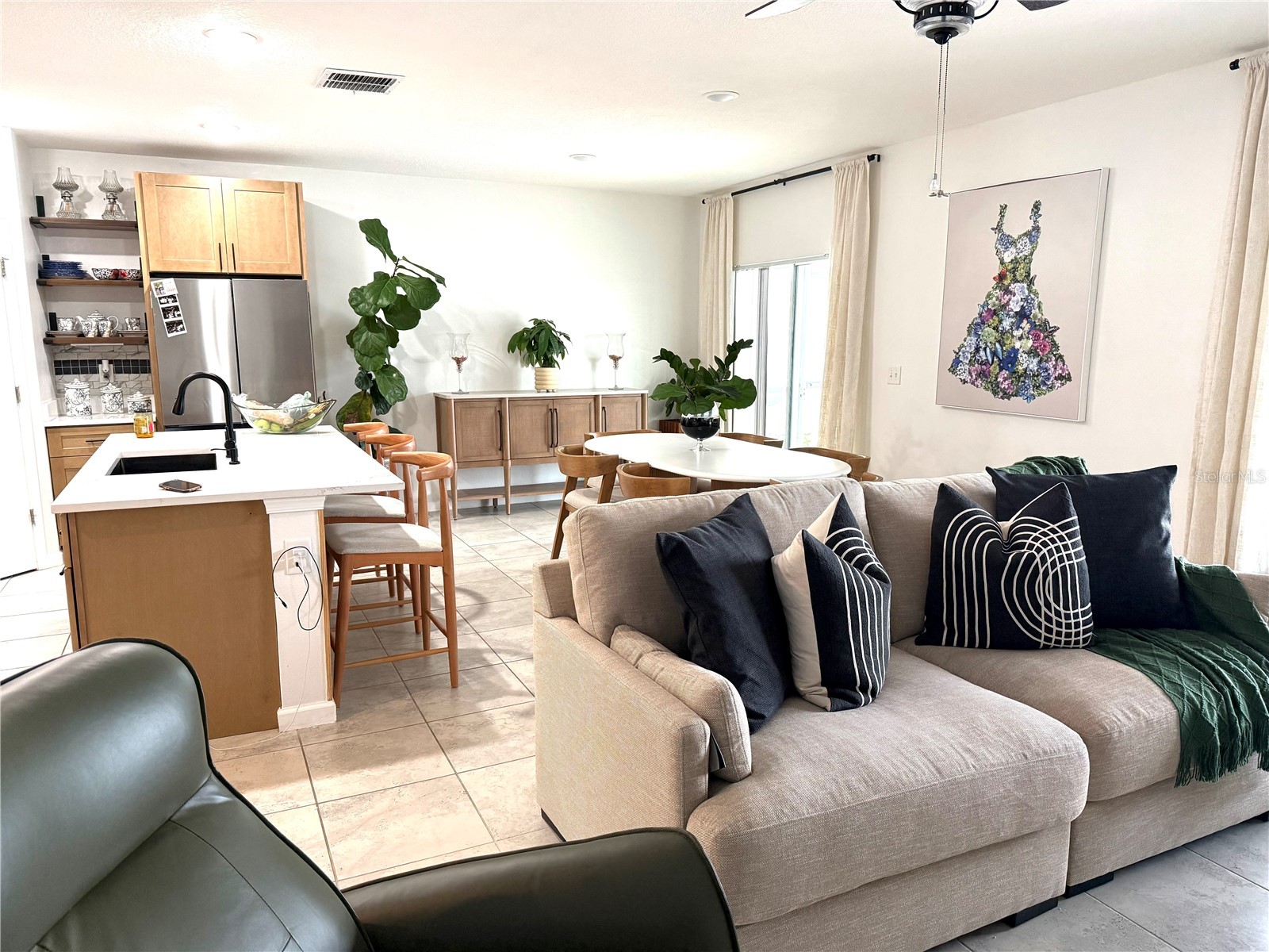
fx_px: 880
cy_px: 476
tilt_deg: -9.9
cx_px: 634
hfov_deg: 71.6
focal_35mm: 24
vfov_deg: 56.8
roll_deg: -0.3
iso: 320
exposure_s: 1/120
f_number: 1.78
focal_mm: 6.76
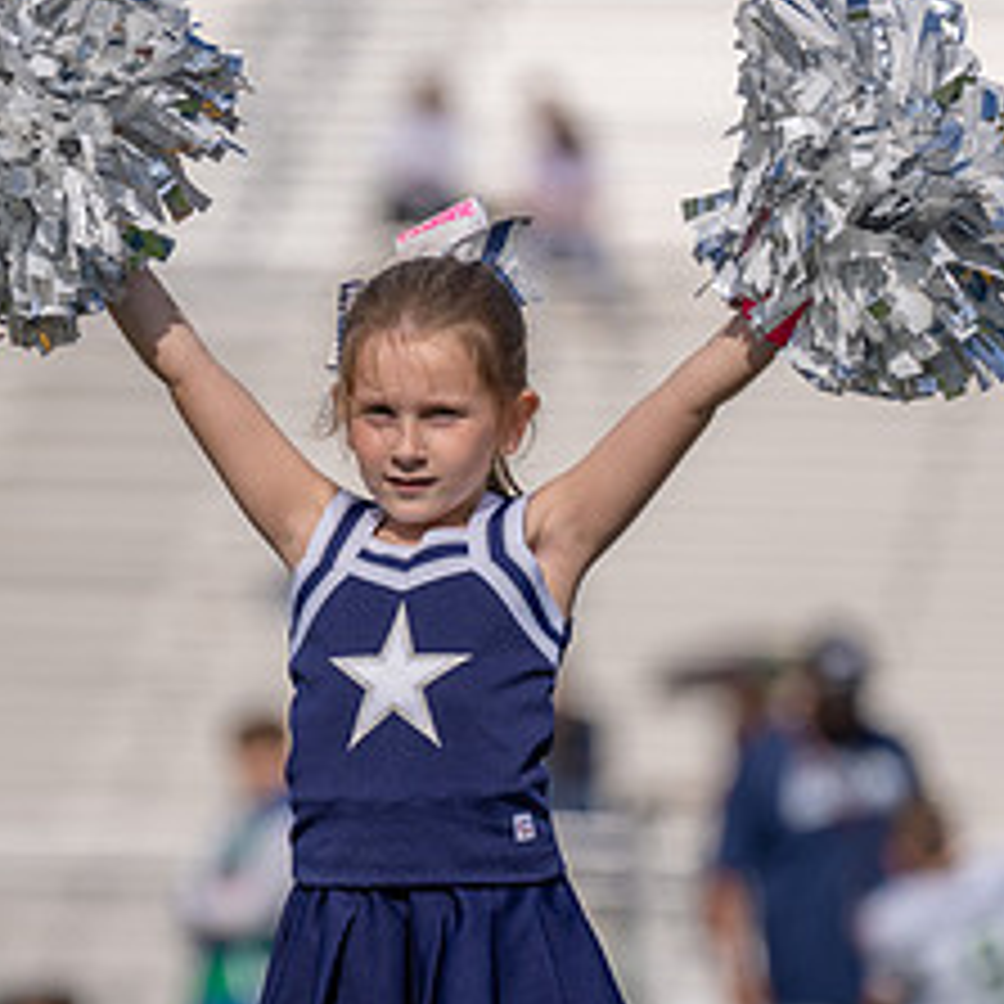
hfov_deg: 4.0
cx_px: 347
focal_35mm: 442
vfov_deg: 4.0
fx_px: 14504
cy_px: 732
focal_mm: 200
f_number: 2.8
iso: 100
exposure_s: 1/3200
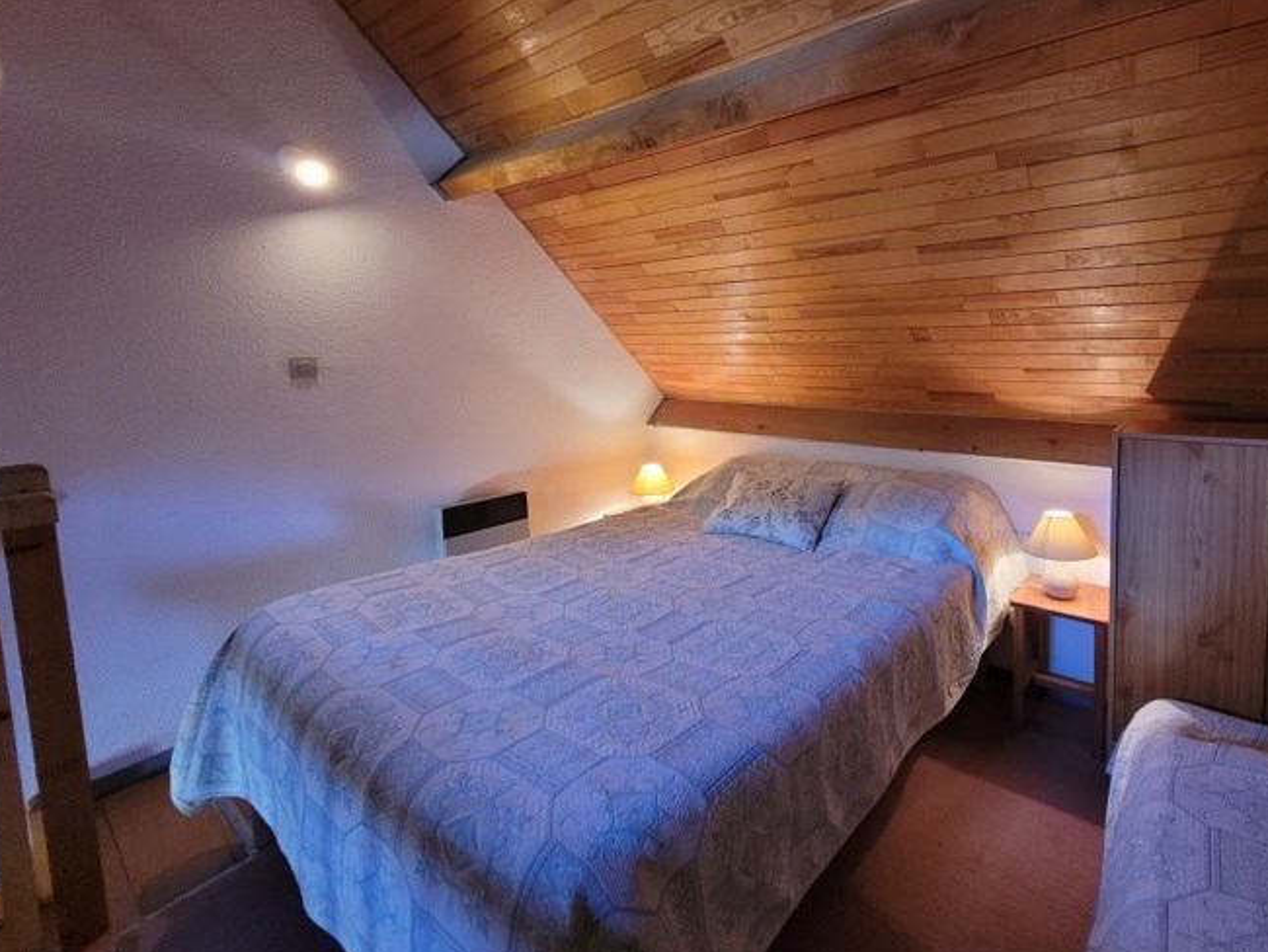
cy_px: 394
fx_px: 586
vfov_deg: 77.5
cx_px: 751
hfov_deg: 93.4
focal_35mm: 16
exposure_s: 1/33
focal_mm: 1.74
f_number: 2.2
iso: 400
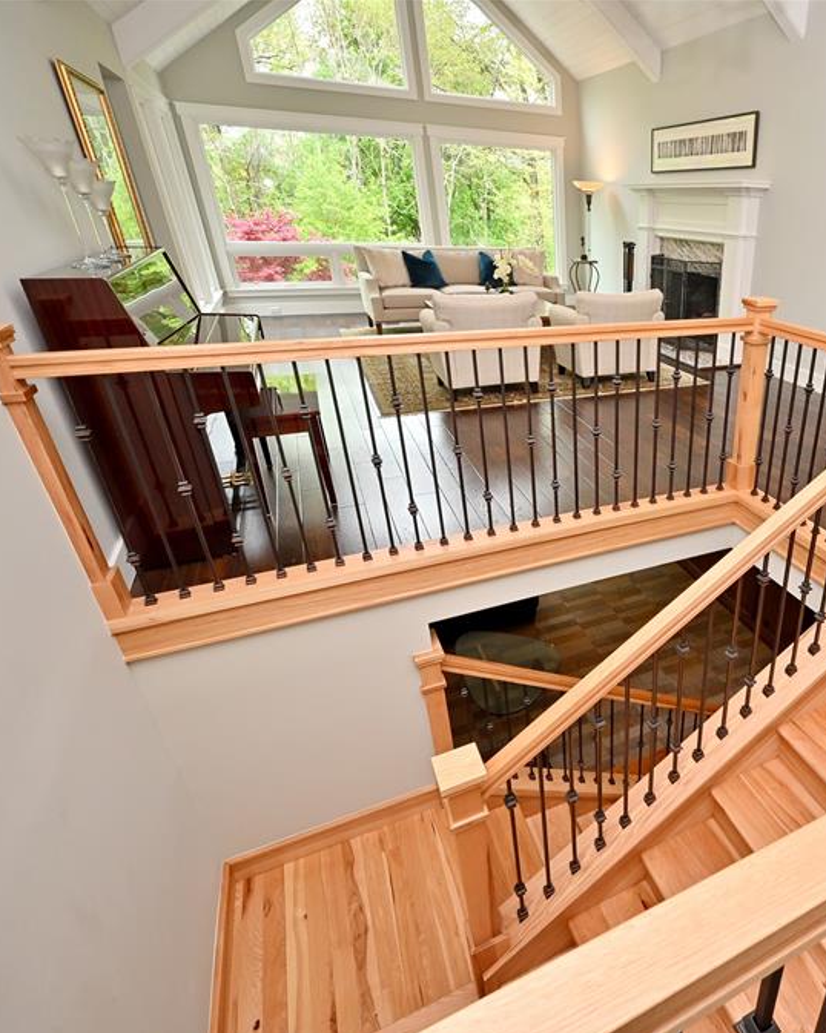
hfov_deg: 62.7
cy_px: 522
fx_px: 611
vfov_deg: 80.4
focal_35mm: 20
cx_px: 653
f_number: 13
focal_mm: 14
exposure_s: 1/60
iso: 800
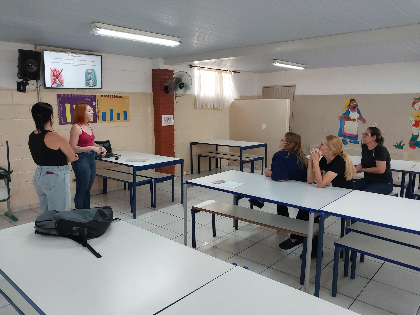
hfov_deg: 60.0
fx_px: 364
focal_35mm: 30
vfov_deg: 46.8
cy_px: 158
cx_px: 210
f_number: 1.8
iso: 250
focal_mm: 4.6
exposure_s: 1/120
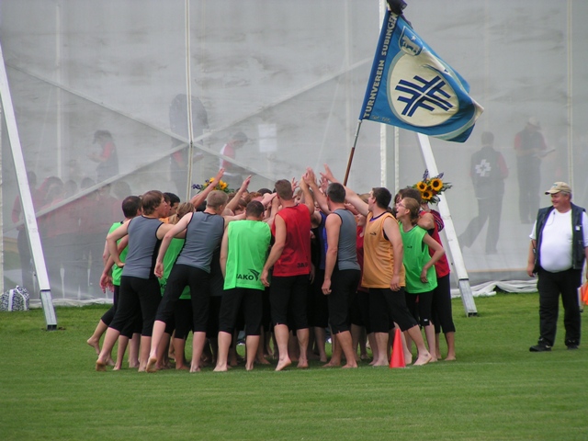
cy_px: 220
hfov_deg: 6.1
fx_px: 5538
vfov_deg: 4.6
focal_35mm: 326
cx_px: 294
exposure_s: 1/500
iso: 50
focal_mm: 49.8
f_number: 3.5
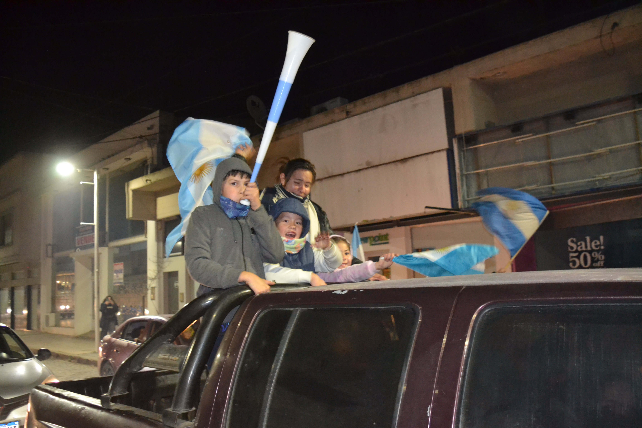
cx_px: 321
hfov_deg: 61.9
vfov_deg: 43.6
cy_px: 214
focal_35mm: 30
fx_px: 535
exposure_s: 1/60
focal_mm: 20
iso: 3200
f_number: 3.8
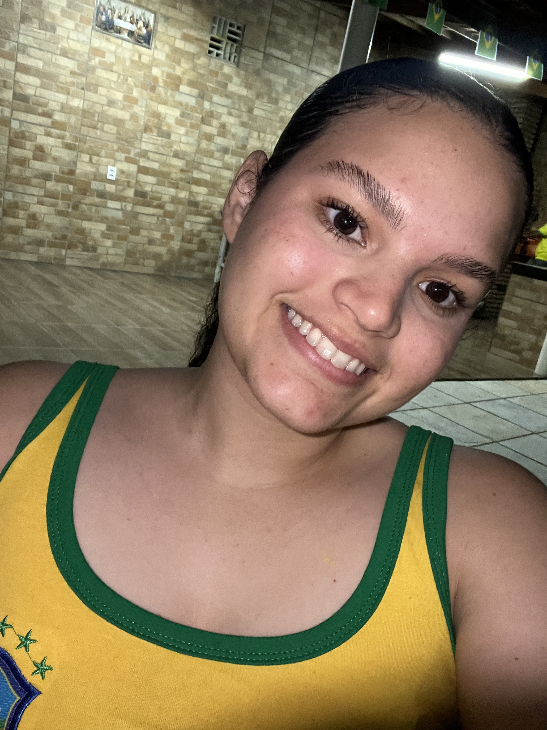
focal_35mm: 30
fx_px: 632
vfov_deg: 60.0
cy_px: 365
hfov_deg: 46.8
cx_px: 274
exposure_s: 1/30
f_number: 2.2
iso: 400
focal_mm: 2.71
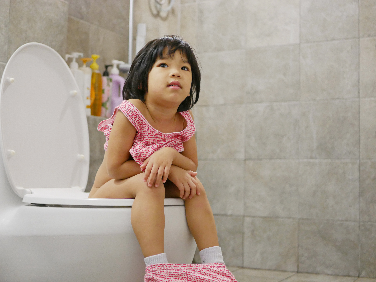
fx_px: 543
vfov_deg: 29.1
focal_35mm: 50
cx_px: 188
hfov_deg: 38.2
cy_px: 141
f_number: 1.7
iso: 1600
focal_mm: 25
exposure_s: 1/60
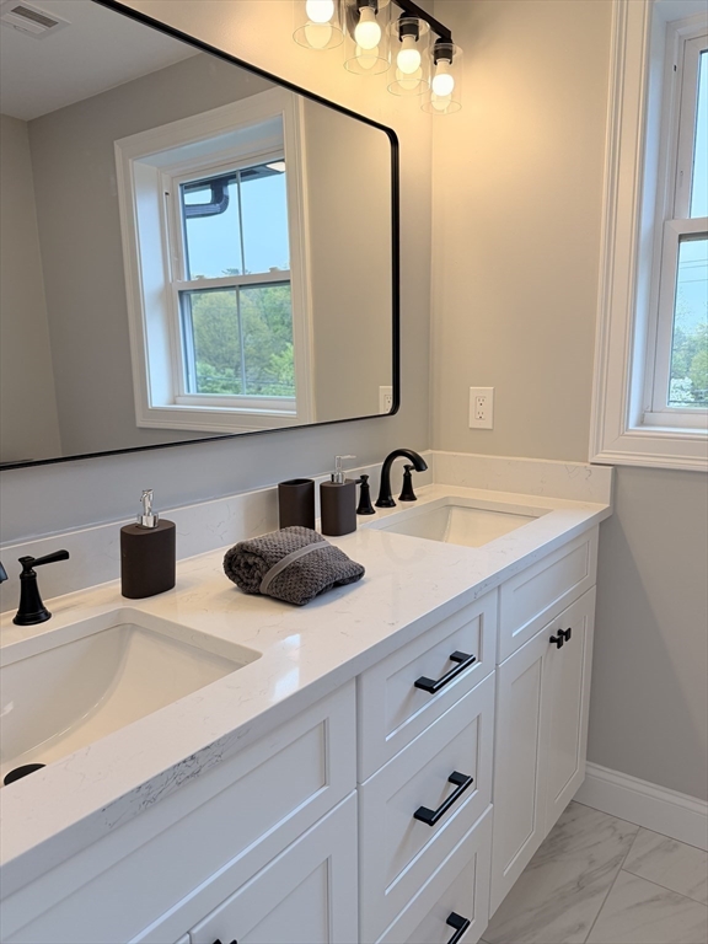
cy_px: 472
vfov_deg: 71.6
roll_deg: +0.6
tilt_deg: -10.2
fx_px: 654
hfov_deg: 56.8
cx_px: 354
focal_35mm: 24
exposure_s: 1/649
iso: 100
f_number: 1.78
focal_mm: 6.76
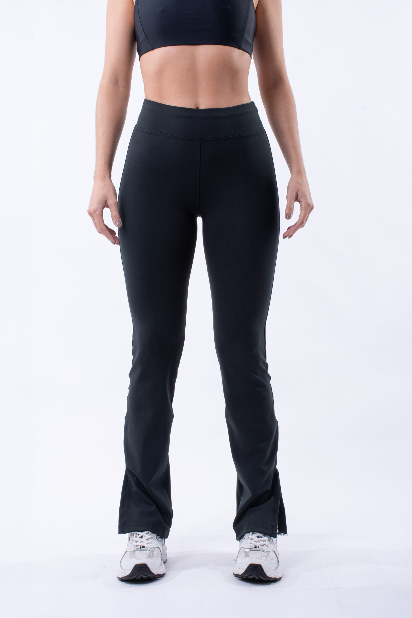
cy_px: 309
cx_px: 206
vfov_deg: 31.9
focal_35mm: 63
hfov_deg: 21.6
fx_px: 1081
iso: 160
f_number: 14
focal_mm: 42
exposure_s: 1/160
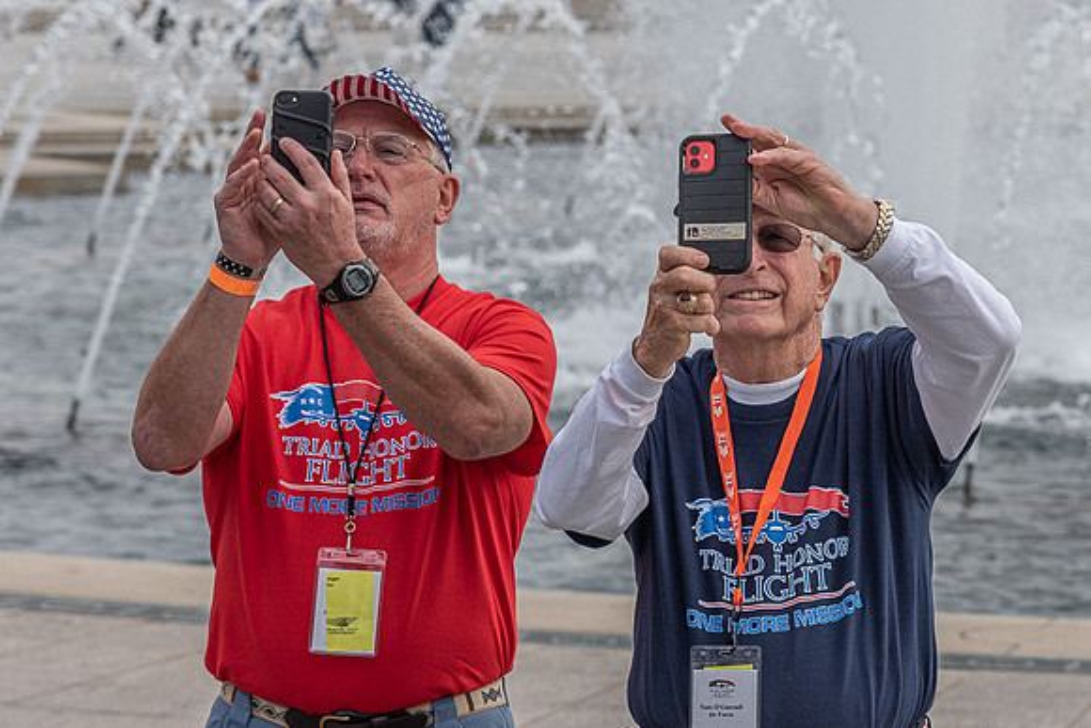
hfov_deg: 12.4
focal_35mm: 165
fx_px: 5015
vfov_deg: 8.3
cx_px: 859
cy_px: 328
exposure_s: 1/800
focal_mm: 105
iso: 500
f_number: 7.1
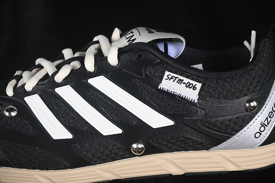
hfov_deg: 27.0
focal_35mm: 75
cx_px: 138
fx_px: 573
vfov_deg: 18.2
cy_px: 92
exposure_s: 1/60
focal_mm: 50
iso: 160
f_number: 6.3
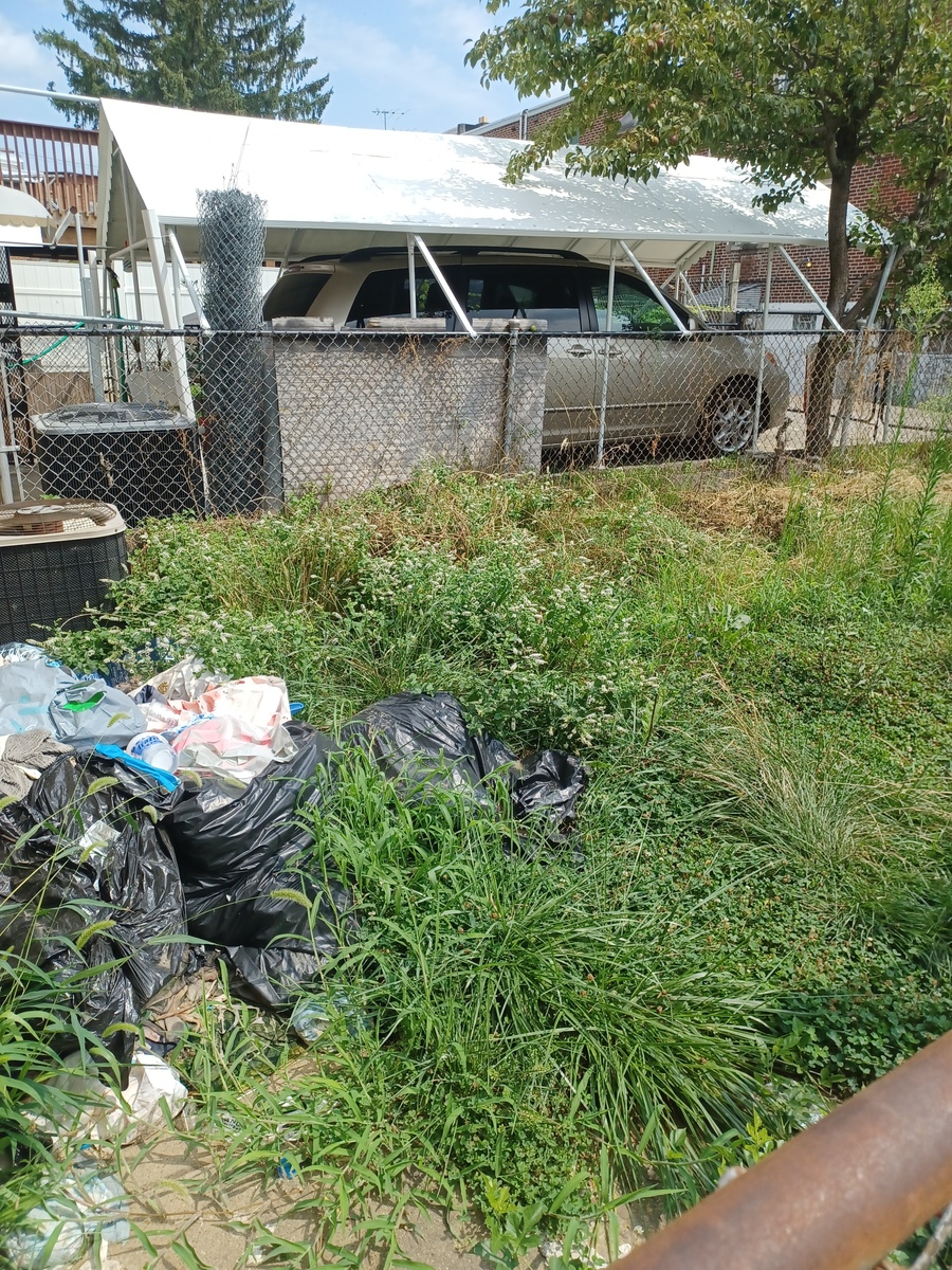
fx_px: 917
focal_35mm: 25
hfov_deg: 54.9
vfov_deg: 69.4
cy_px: 635
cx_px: 476
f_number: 1.8
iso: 33
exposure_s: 1/312
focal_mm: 4.6
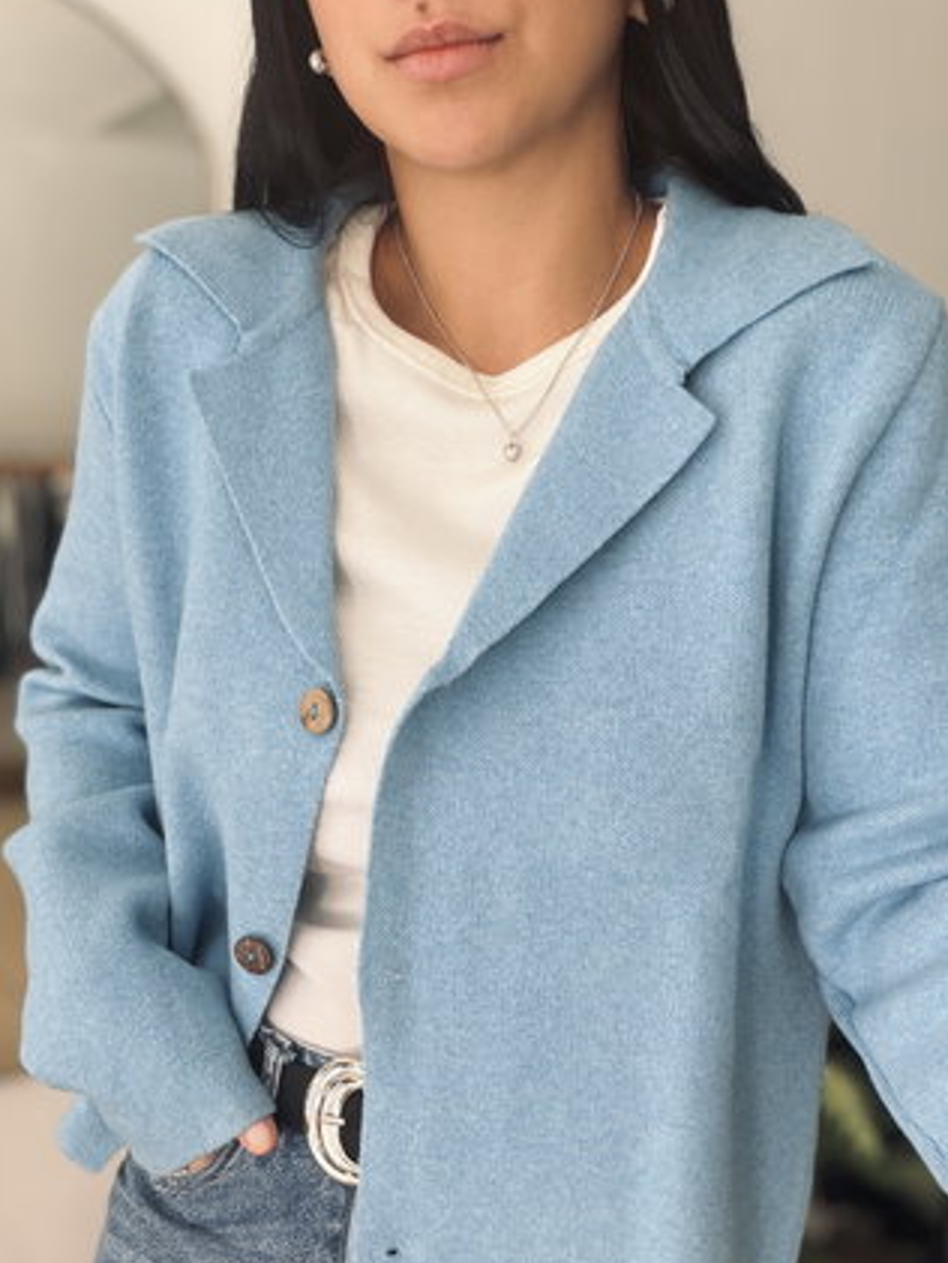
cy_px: 784
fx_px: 1387
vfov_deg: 48.5
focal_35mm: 38
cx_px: 492
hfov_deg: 37.7
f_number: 1.9
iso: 80
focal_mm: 2.71
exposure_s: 1/73
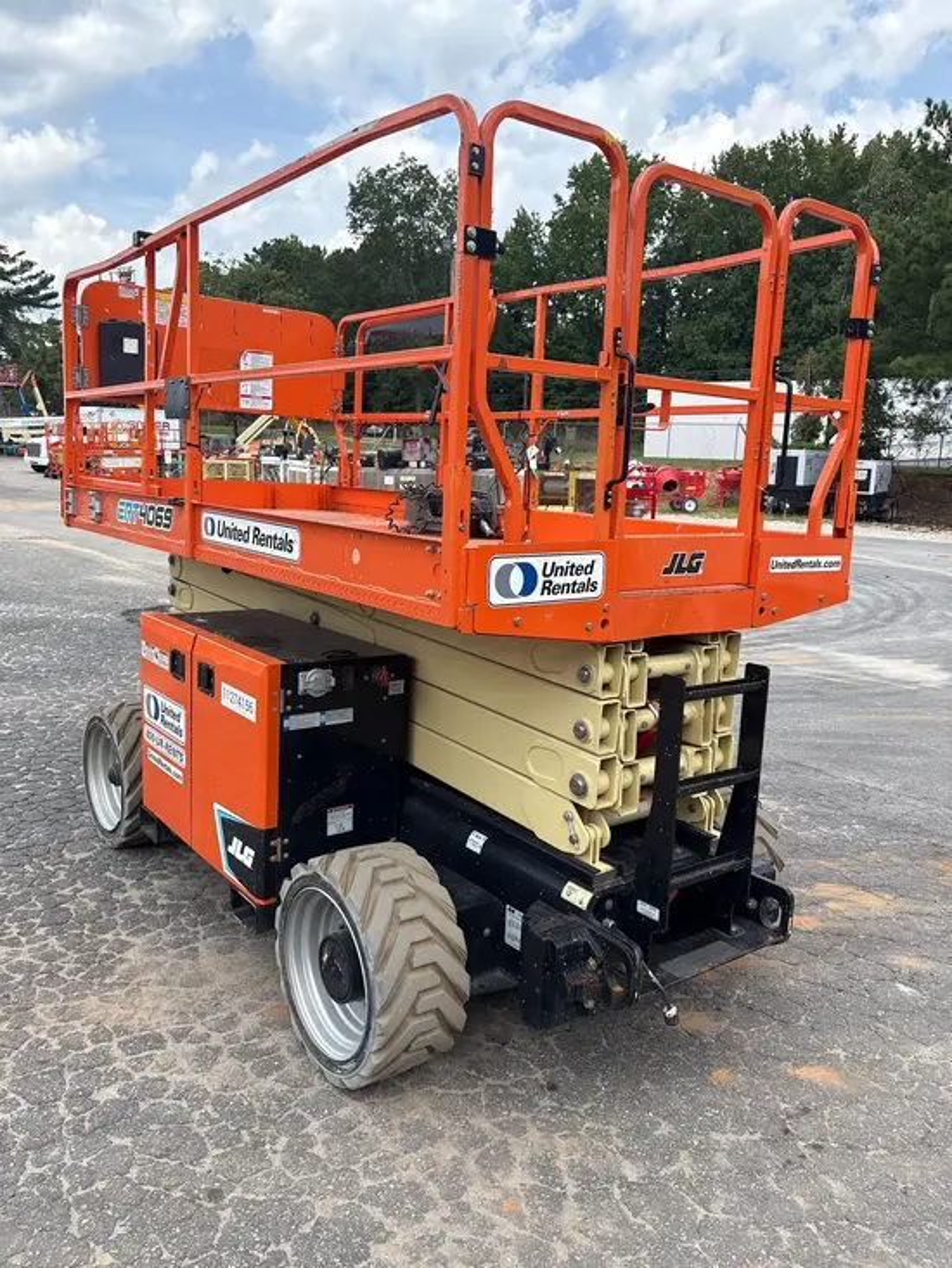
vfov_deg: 67.3
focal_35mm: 26
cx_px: 476
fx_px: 953
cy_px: 634
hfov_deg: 53.1
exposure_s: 1/1667
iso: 50
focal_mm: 5.96
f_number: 1.6
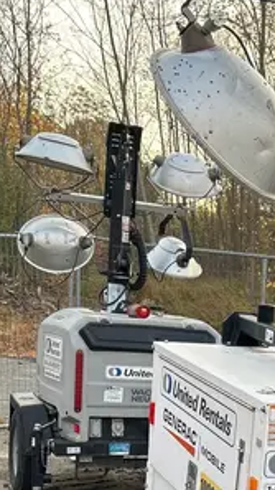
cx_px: 351
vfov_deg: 29.0
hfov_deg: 16.4
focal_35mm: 70
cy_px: 438
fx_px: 908
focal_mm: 5.7
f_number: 1.5
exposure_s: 1/156
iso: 40
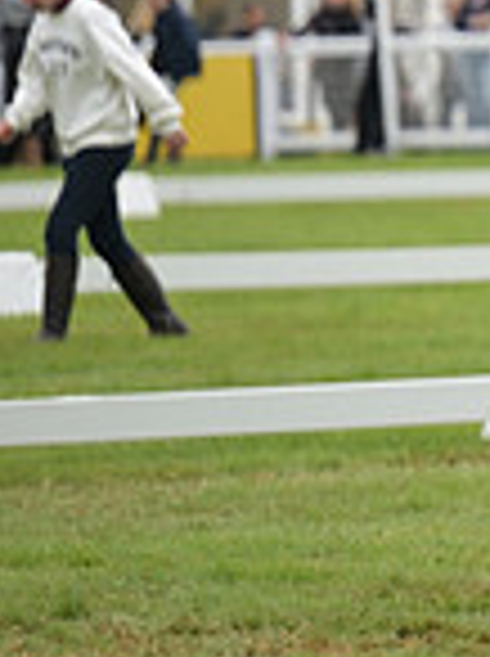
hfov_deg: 2.5
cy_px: -133
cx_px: 1259
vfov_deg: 3.3
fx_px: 11225
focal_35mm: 593
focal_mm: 155
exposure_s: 1/1250
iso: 250
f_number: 3.2
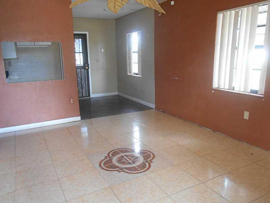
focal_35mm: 26
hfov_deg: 67.3
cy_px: 102
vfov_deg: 53.1
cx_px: 135
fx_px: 203
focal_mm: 4.6
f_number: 3.2
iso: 320
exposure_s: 1/30
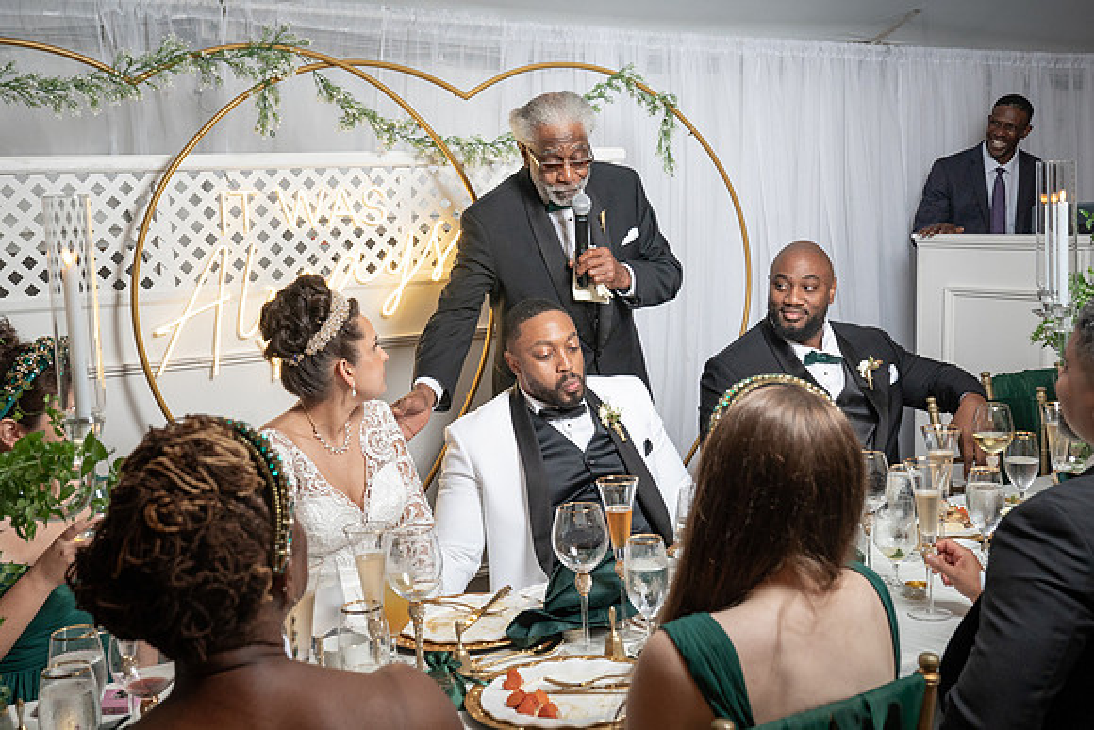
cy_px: 328
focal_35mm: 43
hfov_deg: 45.0
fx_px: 1320
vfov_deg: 30.9
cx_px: 553
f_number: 5.6
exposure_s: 1/200
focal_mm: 37
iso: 1000
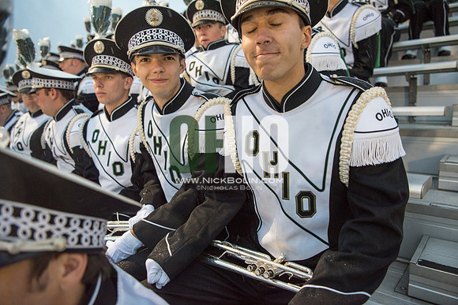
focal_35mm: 24
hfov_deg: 73.7
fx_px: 305
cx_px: 229
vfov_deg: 53.2
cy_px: 152
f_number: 3.2
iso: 2000
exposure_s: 1/320
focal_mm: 24
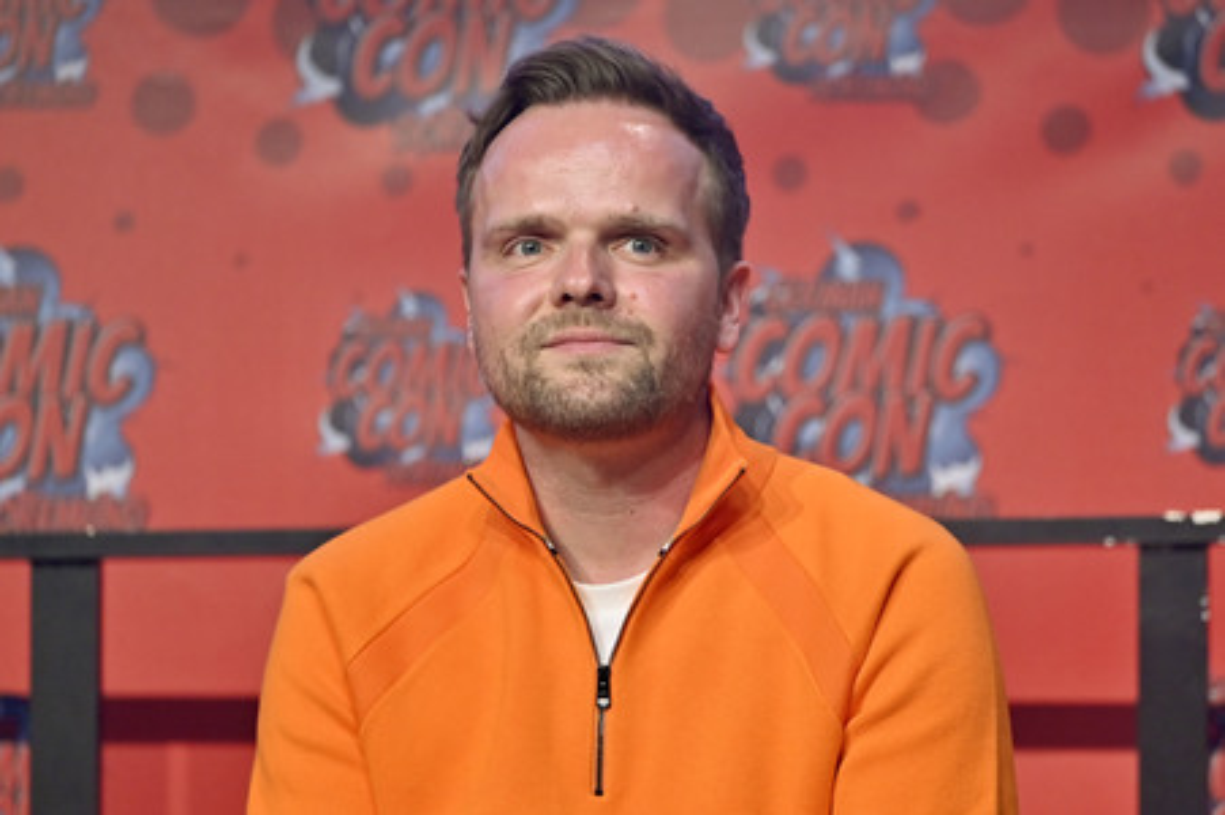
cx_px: 612
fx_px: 6800
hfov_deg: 10.3
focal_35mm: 200
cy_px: 408
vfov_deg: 6.9
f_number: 2.8
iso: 1250
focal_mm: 200
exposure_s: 1/500
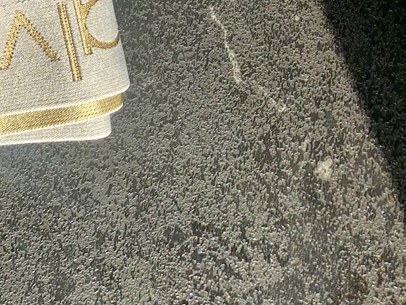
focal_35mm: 89
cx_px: -162
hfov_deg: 19.7
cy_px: -454
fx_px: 1044
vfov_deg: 12.5
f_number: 1.8
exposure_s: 1/182
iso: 50
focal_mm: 5.54
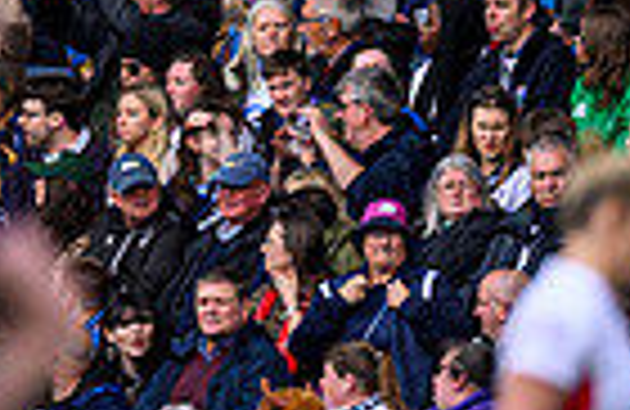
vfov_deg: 0.8
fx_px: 31014
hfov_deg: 1.2
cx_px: -493
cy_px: -72
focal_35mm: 1786
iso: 640
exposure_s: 1/2500
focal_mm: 400
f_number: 4
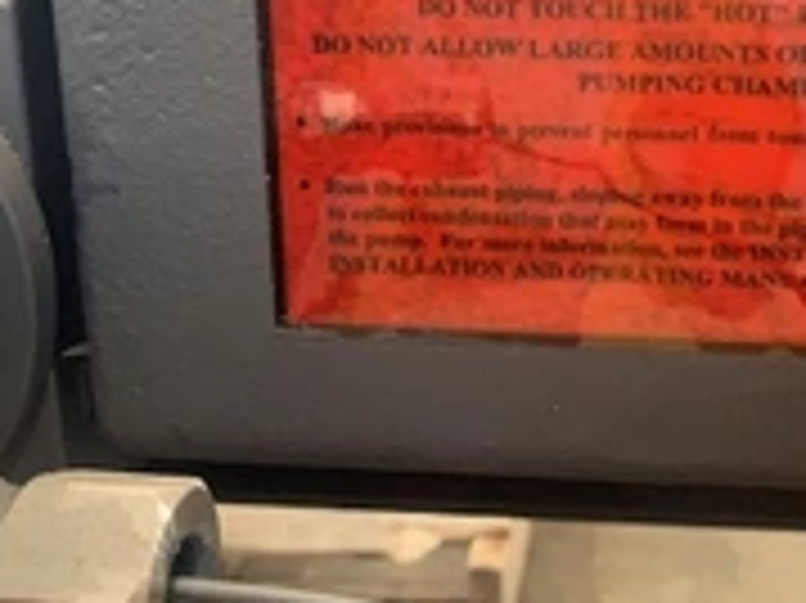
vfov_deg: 24.3
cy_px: 36
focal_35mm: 58
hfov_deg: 32.8
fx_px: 1350
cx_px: 576
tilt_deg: -15.1
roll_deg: +1.5
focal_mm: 4.25
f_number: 1.8
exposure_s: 1/60
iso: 250
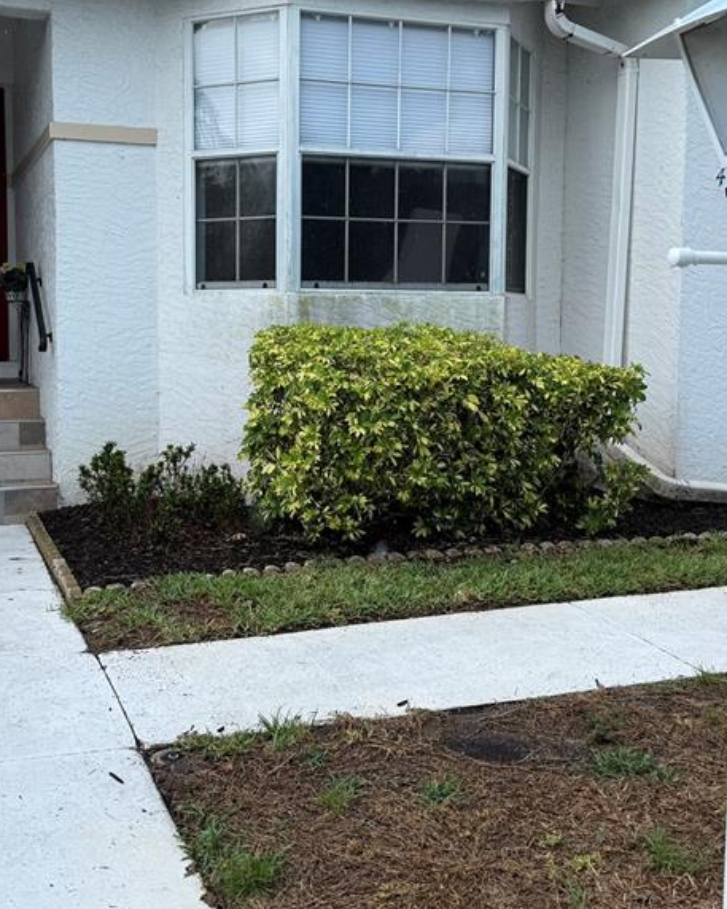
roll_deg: -0.5
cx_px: 283
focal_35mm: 42
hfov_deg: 35.5
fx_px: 1129
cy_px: 403
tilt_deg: -2.1
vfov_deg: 43.7
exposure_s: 1/1901
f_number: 1.78
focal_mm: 6.76
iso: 80
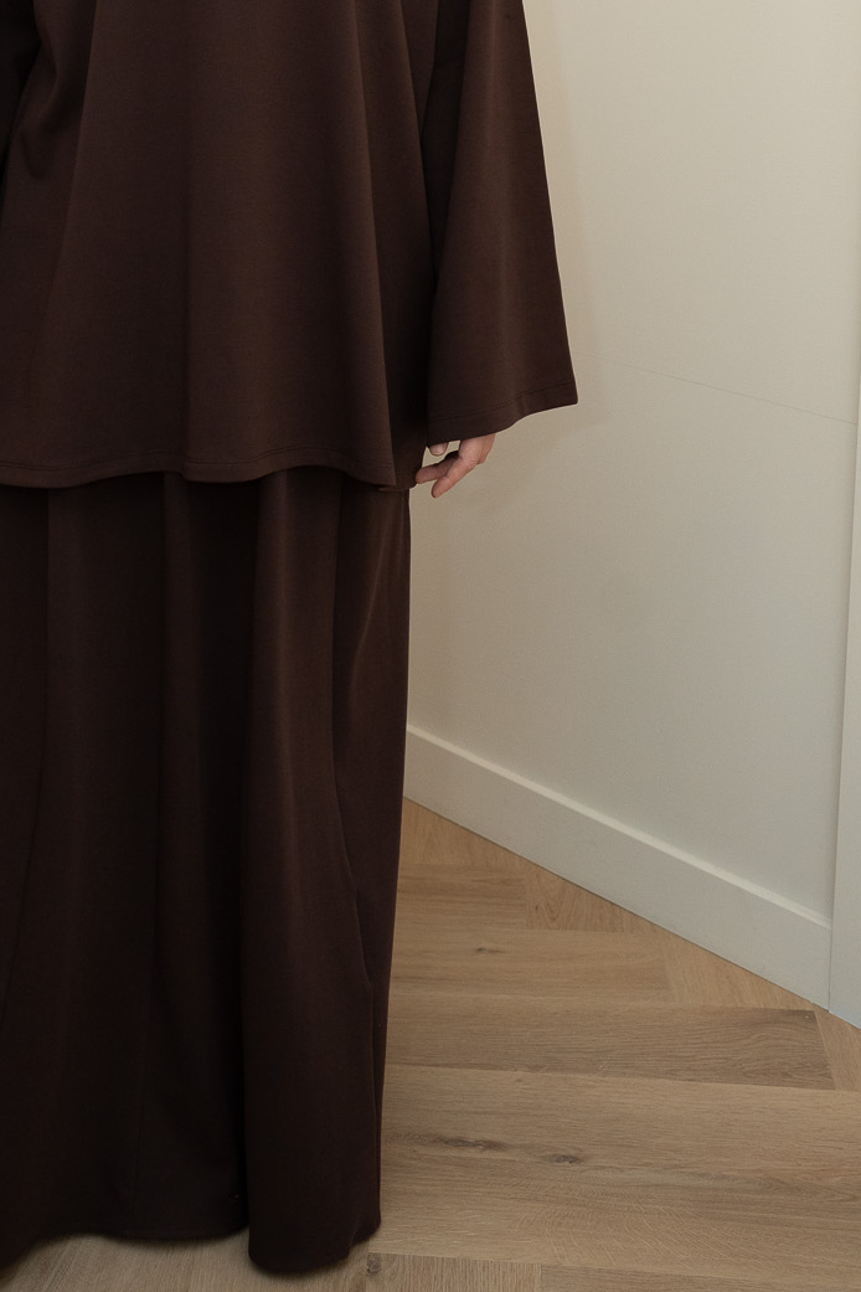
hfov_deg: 22.9
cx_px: 280
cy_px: 91
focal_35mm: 59
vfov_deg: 32.0
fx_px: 2116
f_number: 4
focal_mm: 30
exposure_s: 1/250
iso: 1000
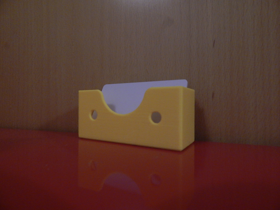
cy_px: 105
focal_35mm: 23
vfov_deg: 58.9
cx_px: 140
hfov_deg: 73.9
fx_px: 186
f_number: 3
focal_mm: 4
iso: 560
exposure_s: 1/15
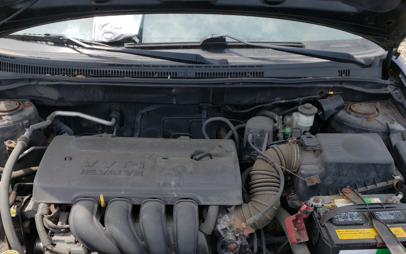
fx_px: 398
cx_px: 194
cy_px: 169
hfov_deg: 54.0
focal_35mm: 36
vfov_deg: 35.0
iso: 50
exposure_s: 1/1429
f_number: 1.5
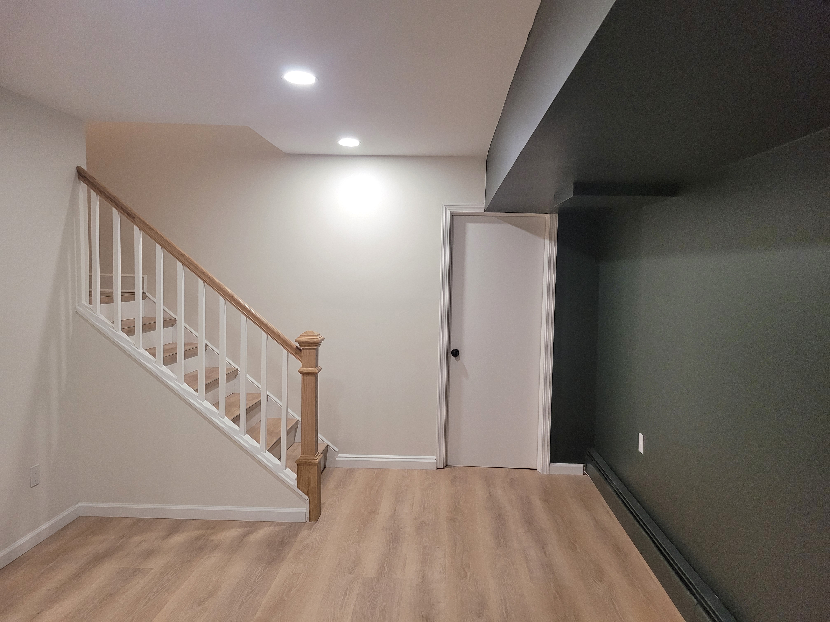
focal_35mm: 26
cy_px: 311
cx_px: 415
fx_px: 623
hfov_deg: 67.3
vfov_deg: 53.1
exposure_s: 1/120
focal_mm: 5.4
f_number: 1.8
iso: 320
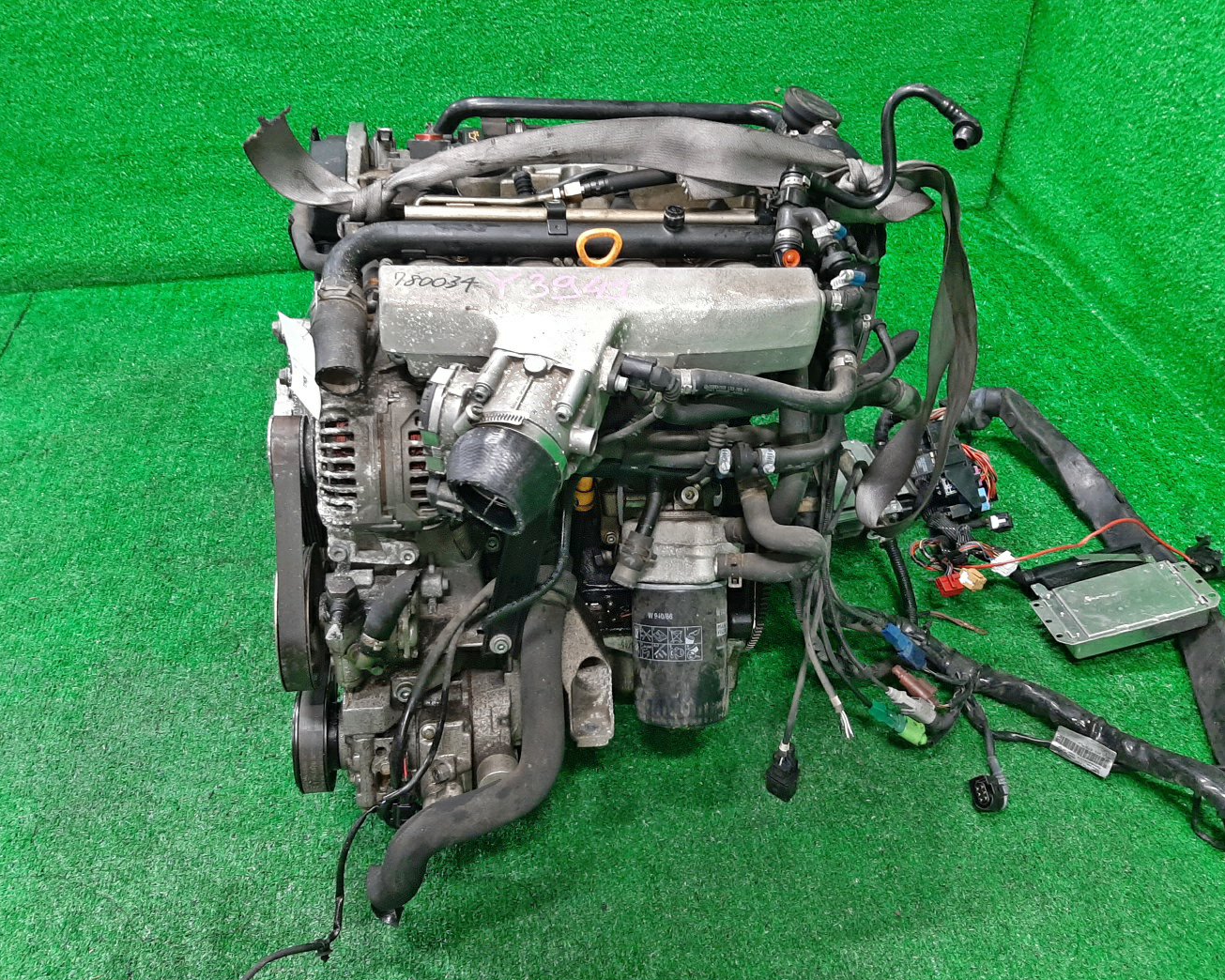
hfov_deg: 62.2
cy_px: 506
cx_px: 600
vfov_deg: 51.5
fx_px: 1015
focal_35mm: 28
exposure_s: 1/50
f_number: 1.7
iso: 206
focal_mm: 3.93
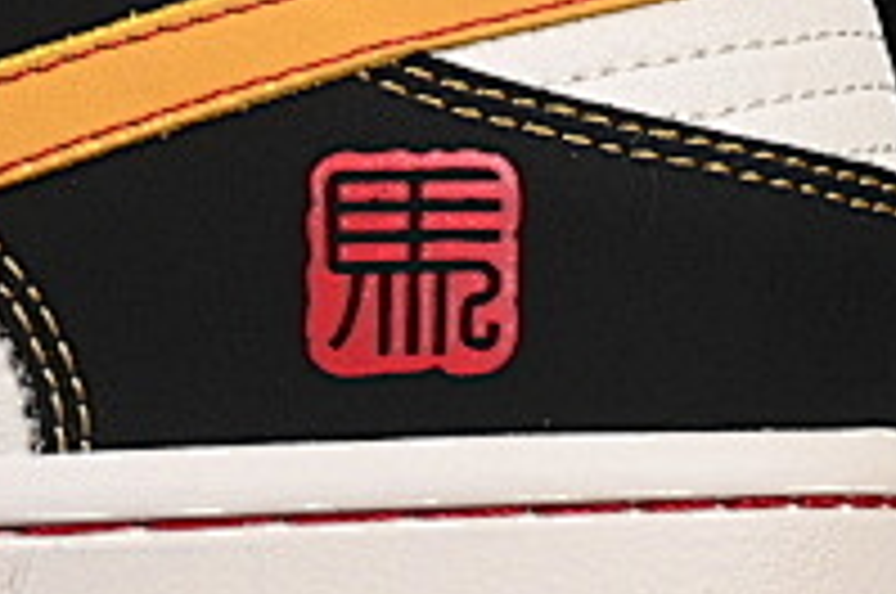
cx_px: -653
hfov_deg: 5.0
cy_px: -198
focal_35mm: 408
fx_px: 10138
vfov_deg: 3.3
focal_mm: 50
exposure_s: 1/80
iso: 160
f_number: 8
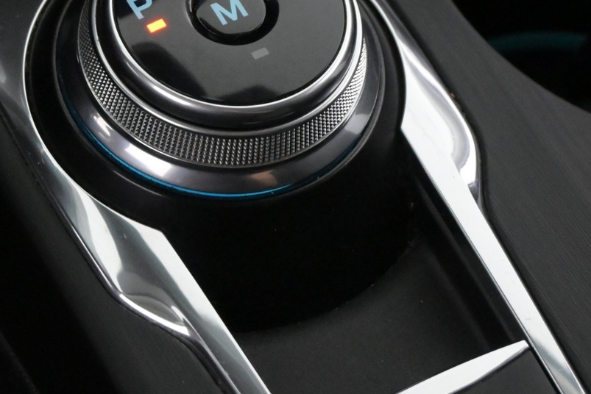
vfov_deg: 11.0
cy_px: 18
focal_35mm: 124
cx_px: 224
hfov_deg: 16.5
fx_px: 2036
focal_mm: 41
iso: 7200
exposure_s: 1/60
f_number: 5.6
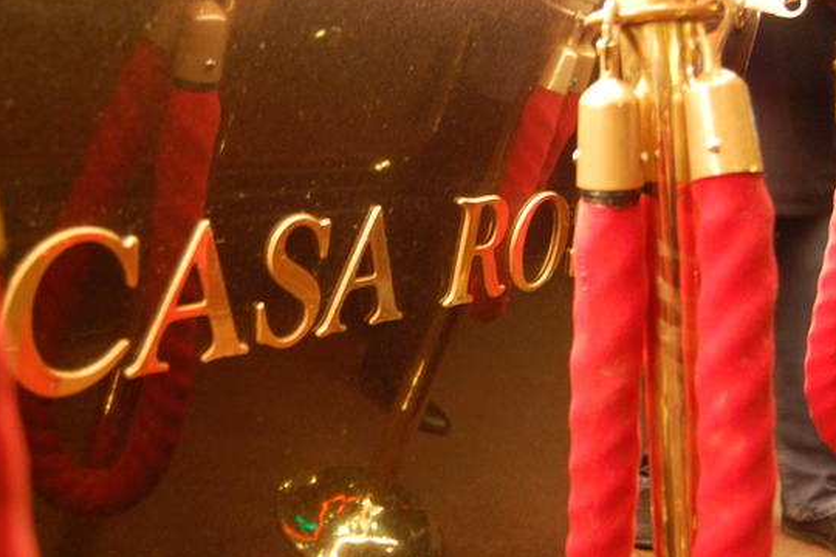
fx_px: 1022
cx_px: 409
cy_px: 223
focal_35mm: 44
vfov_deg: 30.4
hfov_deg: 44.5
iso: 1600
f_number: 4
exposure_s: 1/5
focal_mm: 24
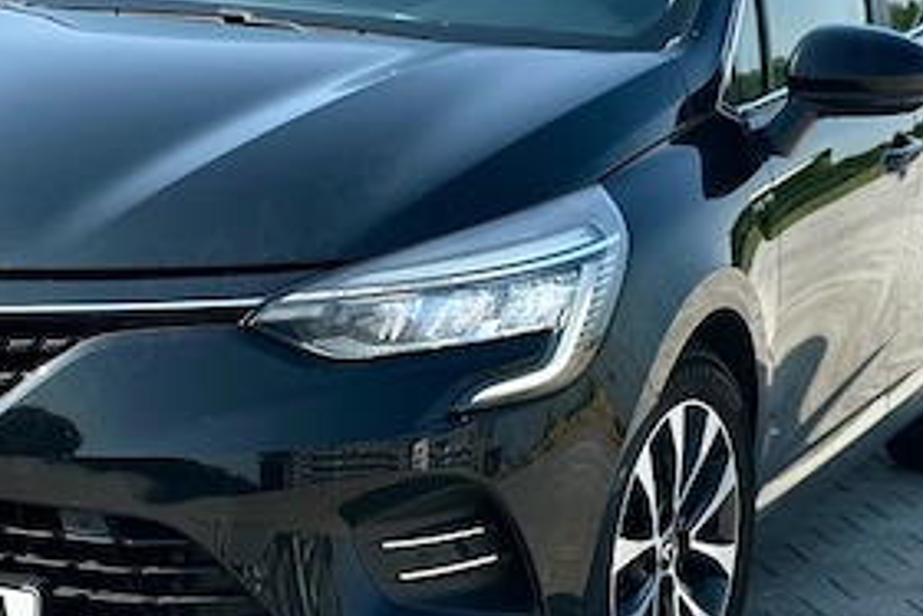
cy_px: 310
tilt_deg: -9.5
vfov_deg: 12.8
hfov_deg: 19.0
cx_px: 330
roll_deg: -4.7
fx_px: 2745
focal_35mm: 107
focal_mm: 6.86
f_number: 1.78
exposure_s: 1/2469
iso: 80
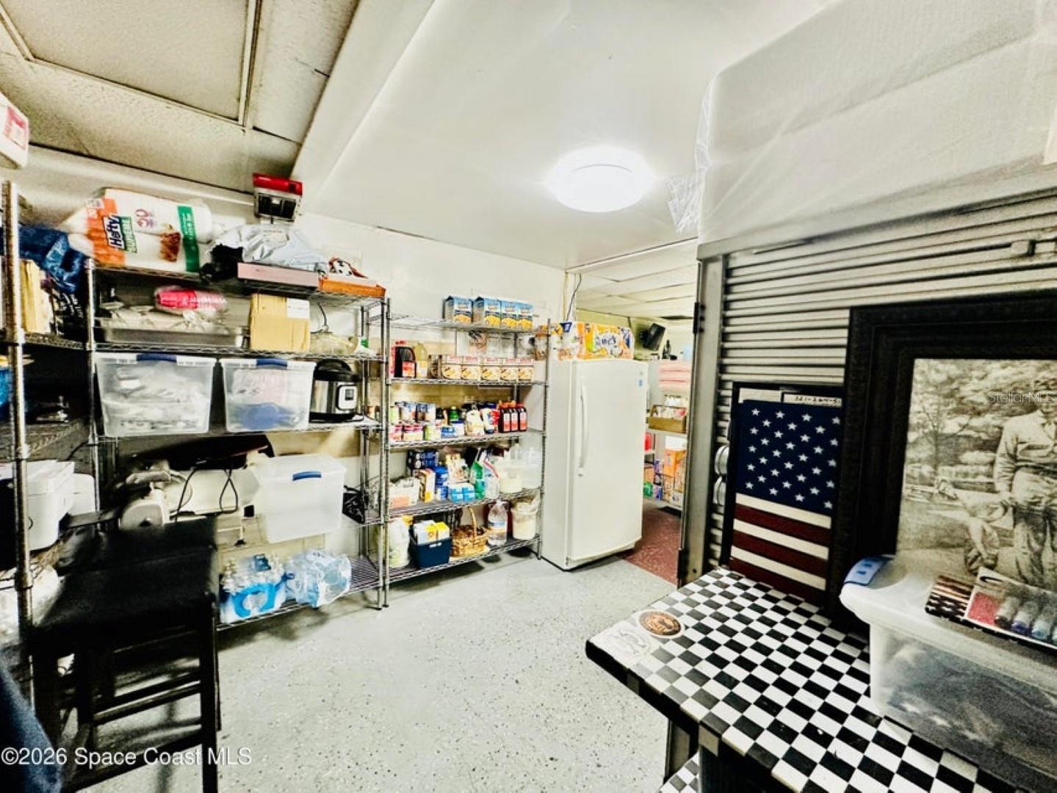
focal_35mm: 14
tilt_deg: -2.5
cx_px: 528
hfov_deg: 102.0
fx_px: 428
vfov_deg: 85.7
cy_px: 396
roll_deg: -2.4
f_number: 2.2
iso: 400
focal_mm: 2.22
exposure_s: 1/60
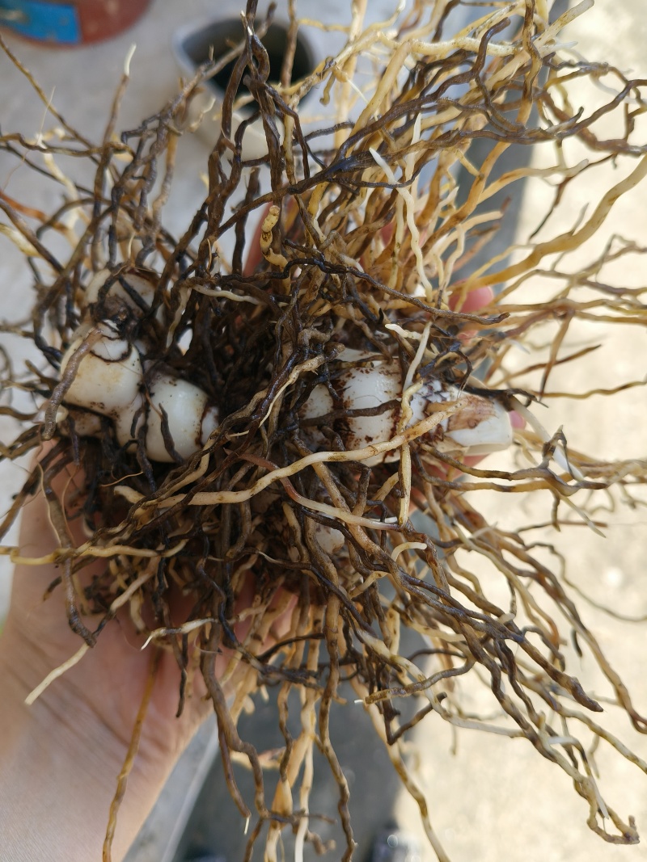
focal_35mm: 26
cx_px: 324
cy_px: 431
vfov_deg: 67.3
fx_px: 648
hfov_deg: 53.1
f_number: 1.8
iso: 80
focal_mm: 4.84
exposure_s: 1/846
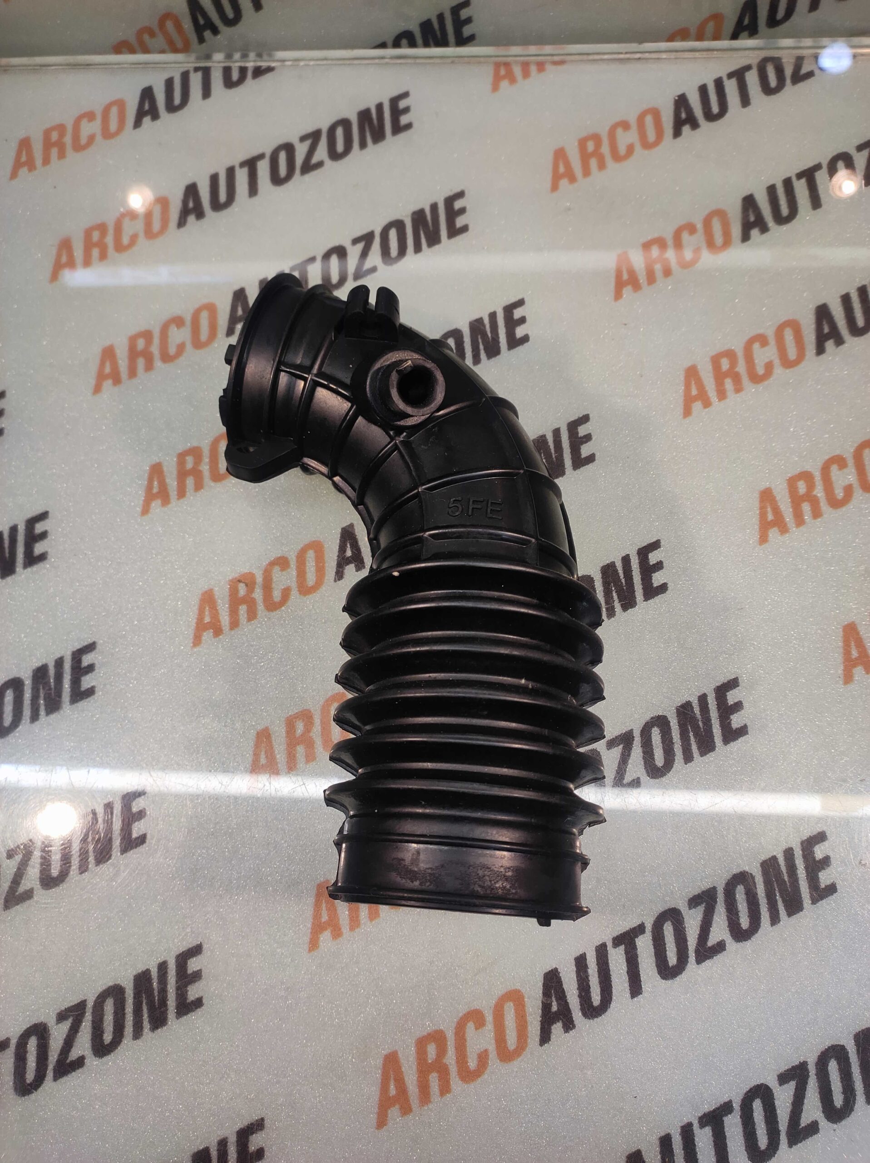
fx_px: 570
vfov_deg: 91.1
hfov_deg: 74.7
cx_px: 435
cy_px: 582
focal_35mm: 17
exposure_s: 1/50
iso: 180
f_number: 1.79
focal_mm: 4.74
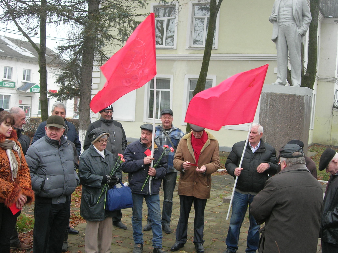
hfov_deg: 40.4
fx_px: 459
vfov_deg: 30.9
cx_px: 173
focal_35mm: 47
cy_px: 136
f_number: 2.8
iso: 64
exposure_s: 1/104
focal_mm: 7.8
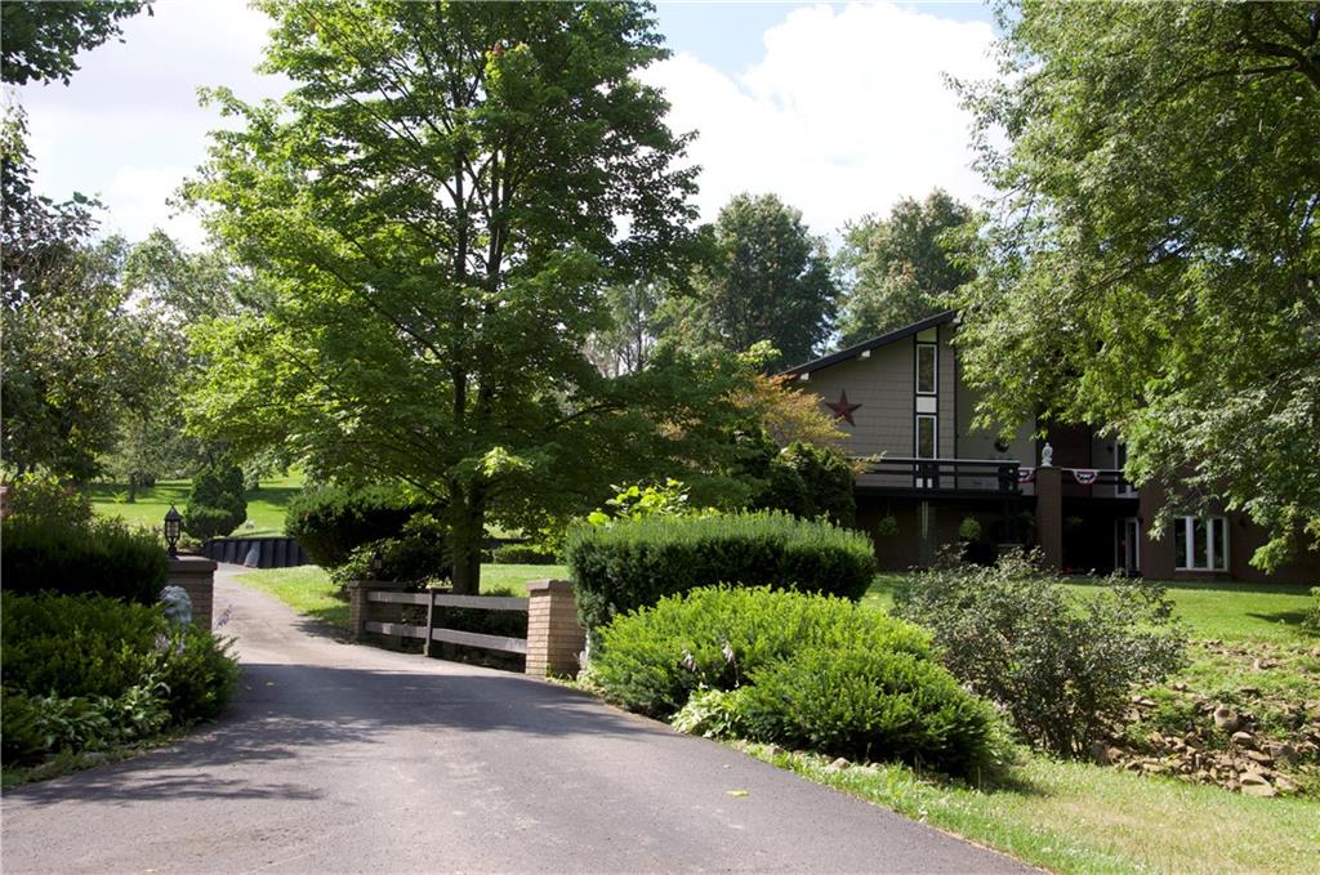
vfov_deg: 31.8
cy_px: 438
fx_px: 1537
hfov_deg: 46.5
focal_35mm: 42
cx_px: 660
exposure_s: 1/125
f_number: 11
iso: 200
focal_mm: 28
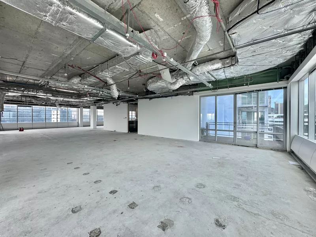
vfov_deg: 85.7
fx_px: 128
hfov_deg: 102.1
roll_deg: -0.3
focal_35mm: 14
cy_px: 118
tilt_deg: -1.2
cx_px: 158
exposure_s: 1/161
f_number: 2.2
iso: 40
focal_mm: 2.22
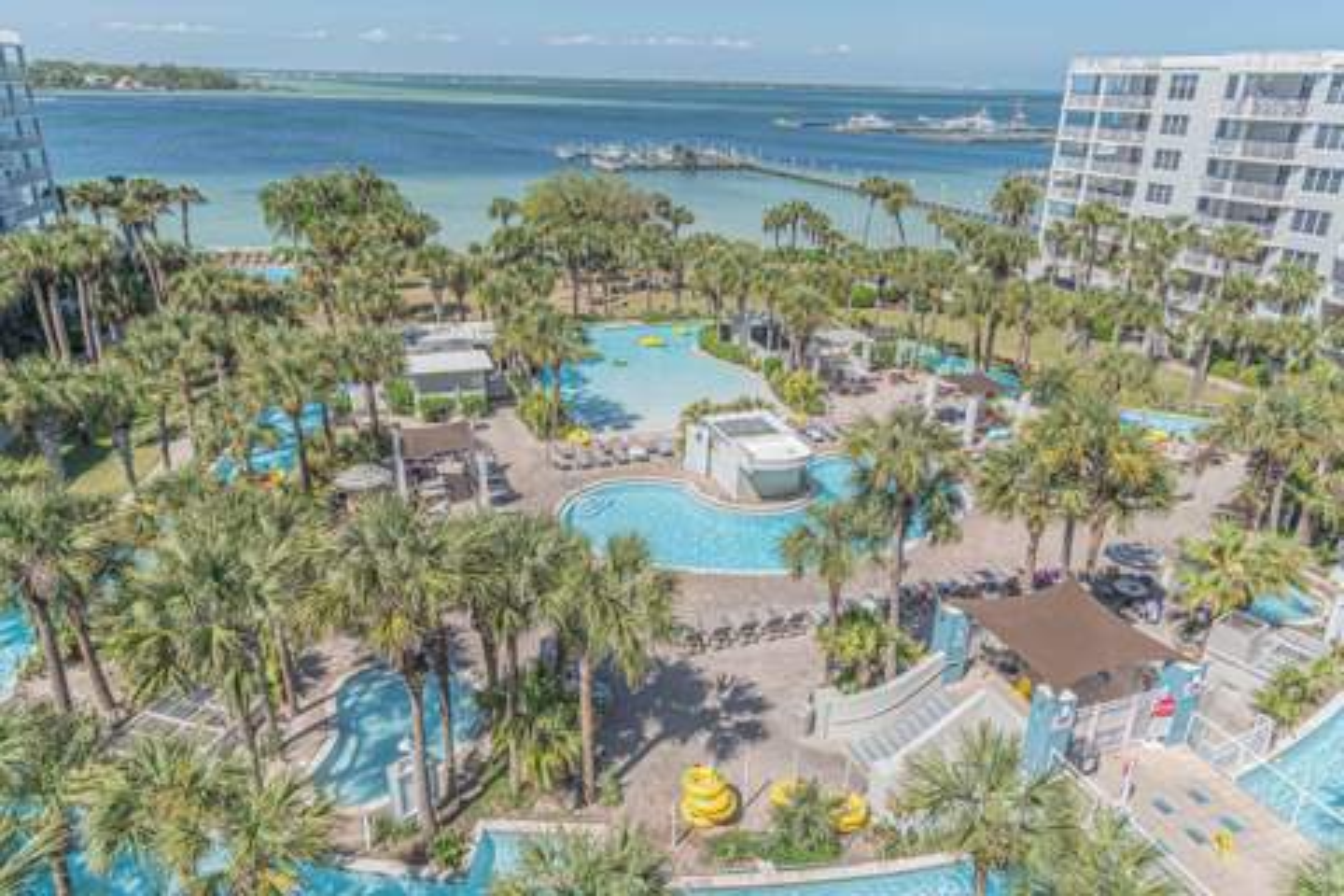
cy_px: 448
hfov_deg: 73.7
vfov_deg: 53.1
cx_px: 672
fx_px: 896
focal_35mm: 24
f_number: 7.1
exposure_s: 1/500
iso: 100
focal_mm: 24
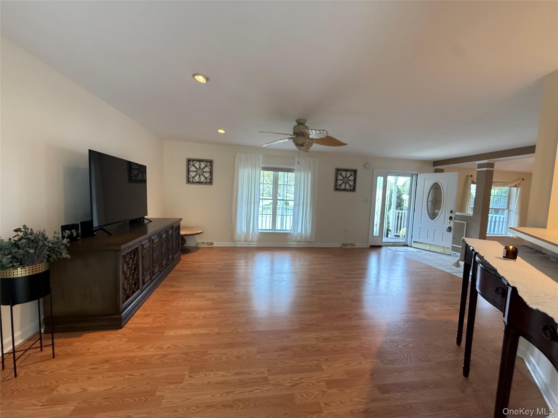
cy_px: 209
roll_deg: -2.6
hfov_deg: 102.1
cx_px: 279
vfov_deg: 85.7
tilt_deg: -4.3
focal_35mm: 14
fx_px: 226
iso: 400
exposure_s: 1/120
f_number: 2.2
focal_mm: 2.22
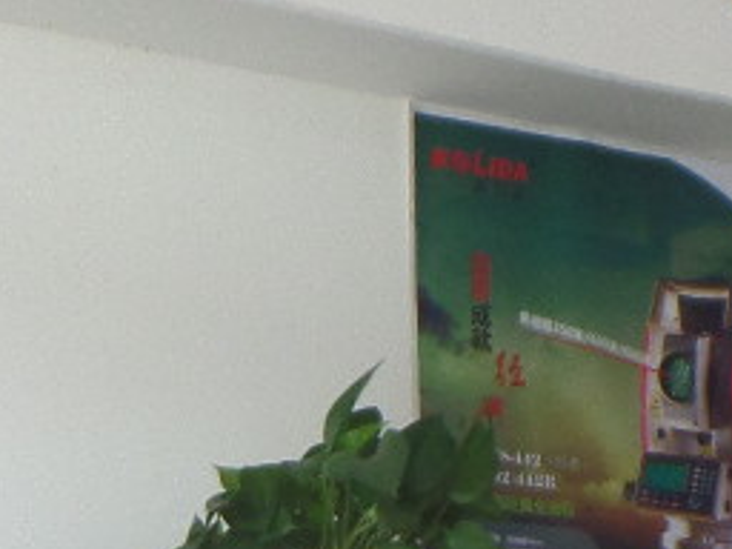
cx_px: 126
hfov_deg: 13.6
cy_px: 1278
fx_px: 3045
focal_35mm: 144
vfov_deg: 9.3
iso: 100
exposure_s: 1/30
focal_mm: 4.1
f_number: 2.8
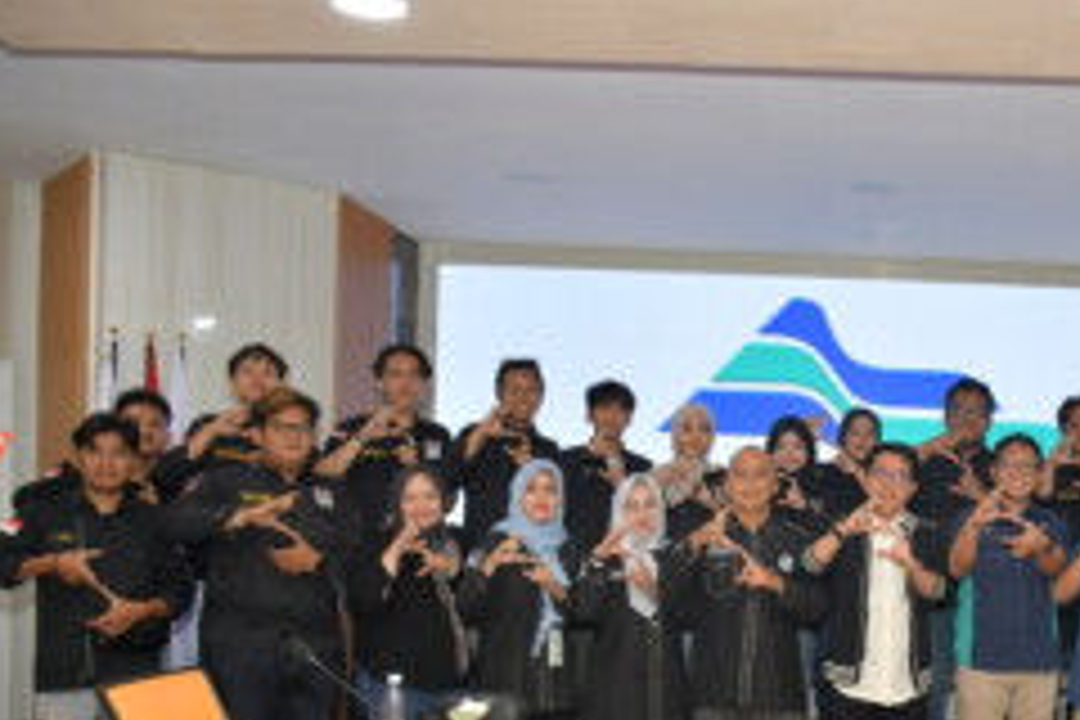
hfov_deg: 41.5
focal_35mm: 45
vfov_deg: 29.3
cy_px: 565
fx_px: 1350
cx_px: 886
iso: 1400
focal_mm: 18
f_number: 3.5
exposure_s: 1/250
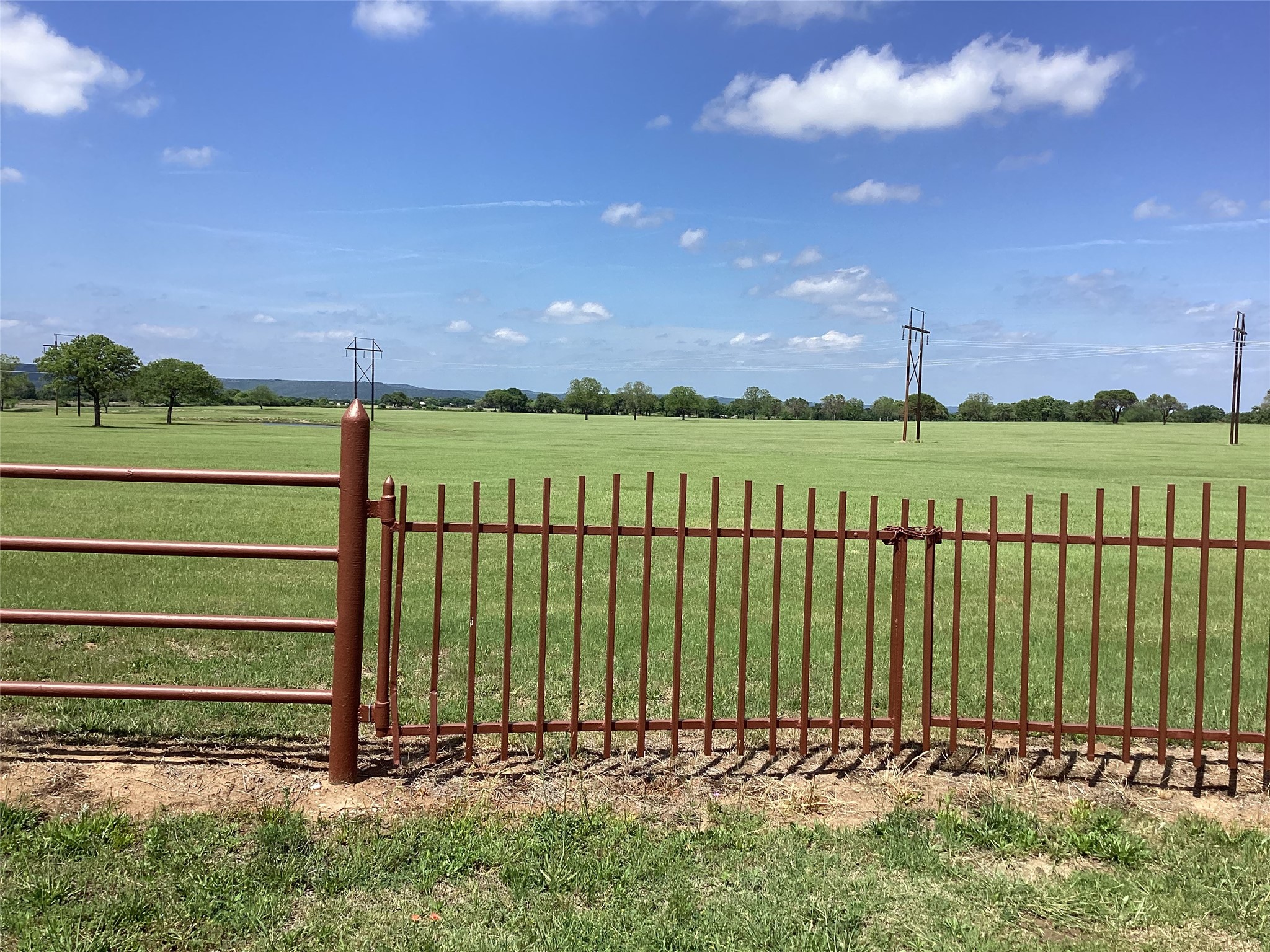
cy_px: 476
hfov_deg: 58.4
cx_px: 635
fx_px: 1137
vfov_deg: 45.4
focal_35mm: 31
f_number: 2.4
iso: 25
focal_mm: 3.3
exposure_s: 1/1631
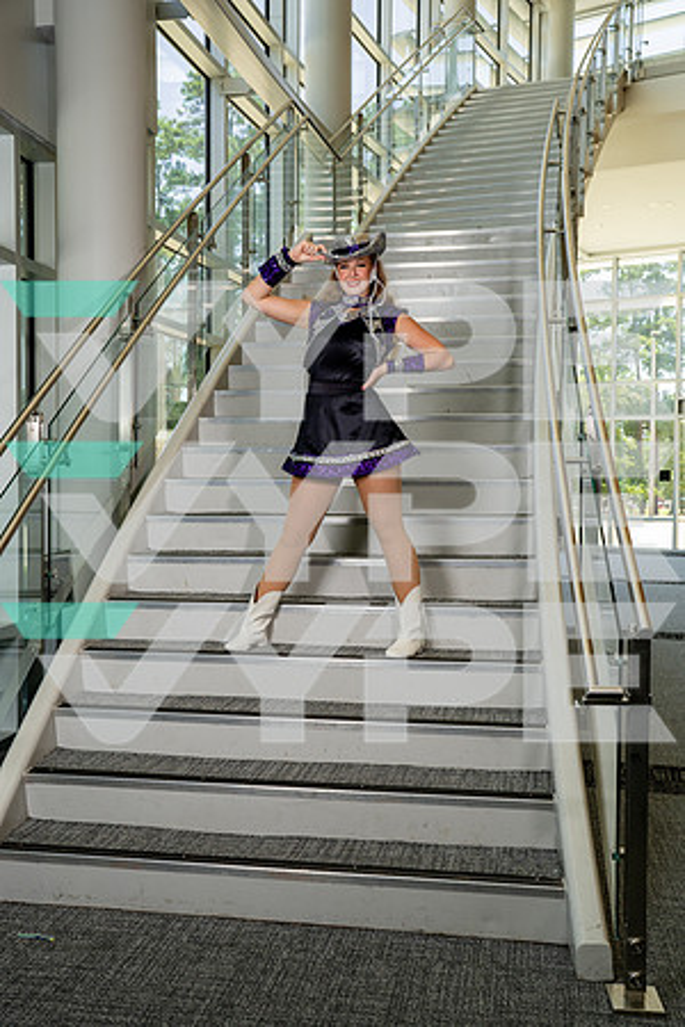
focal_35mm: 37
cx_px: 342
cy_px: 514
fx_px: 1056
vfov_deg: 51.9
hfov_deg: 35.9
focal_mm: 37
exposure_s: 1/250
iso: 400
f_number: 5.6
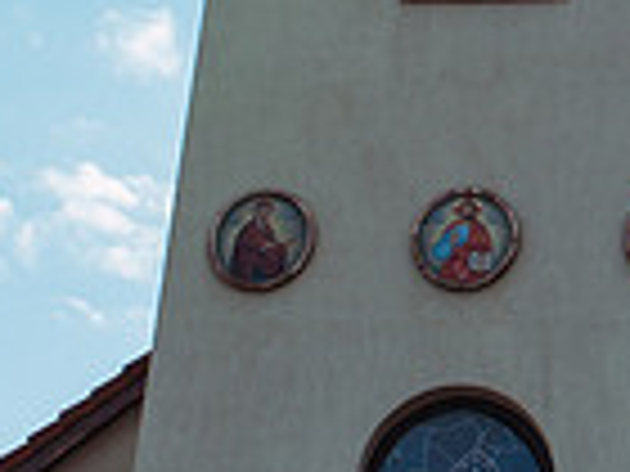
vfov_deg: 13.0
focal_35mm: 108
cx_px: 580
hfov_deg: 17.9
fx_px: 1966
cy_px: -216
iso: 200
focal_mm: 35
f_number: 13
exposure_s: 1/640
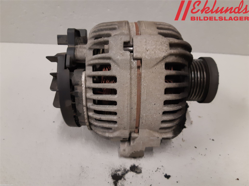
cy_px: 93
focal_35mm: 26
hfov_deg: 67.3
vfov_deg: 53.1
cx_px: 124
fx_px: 187
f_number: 1.7
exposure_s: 1/50
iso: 200
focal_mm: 3.93
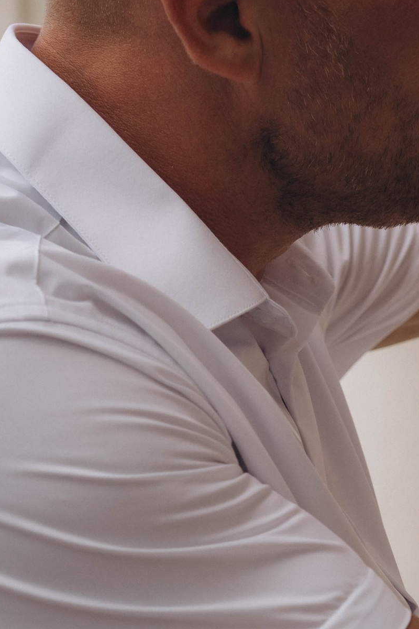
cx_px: 525
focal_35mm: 144
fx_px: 2514
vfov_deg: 14.2
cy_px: 391
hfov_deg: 9.4
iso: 200
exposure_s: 1/400
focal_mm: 45
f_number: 4.5
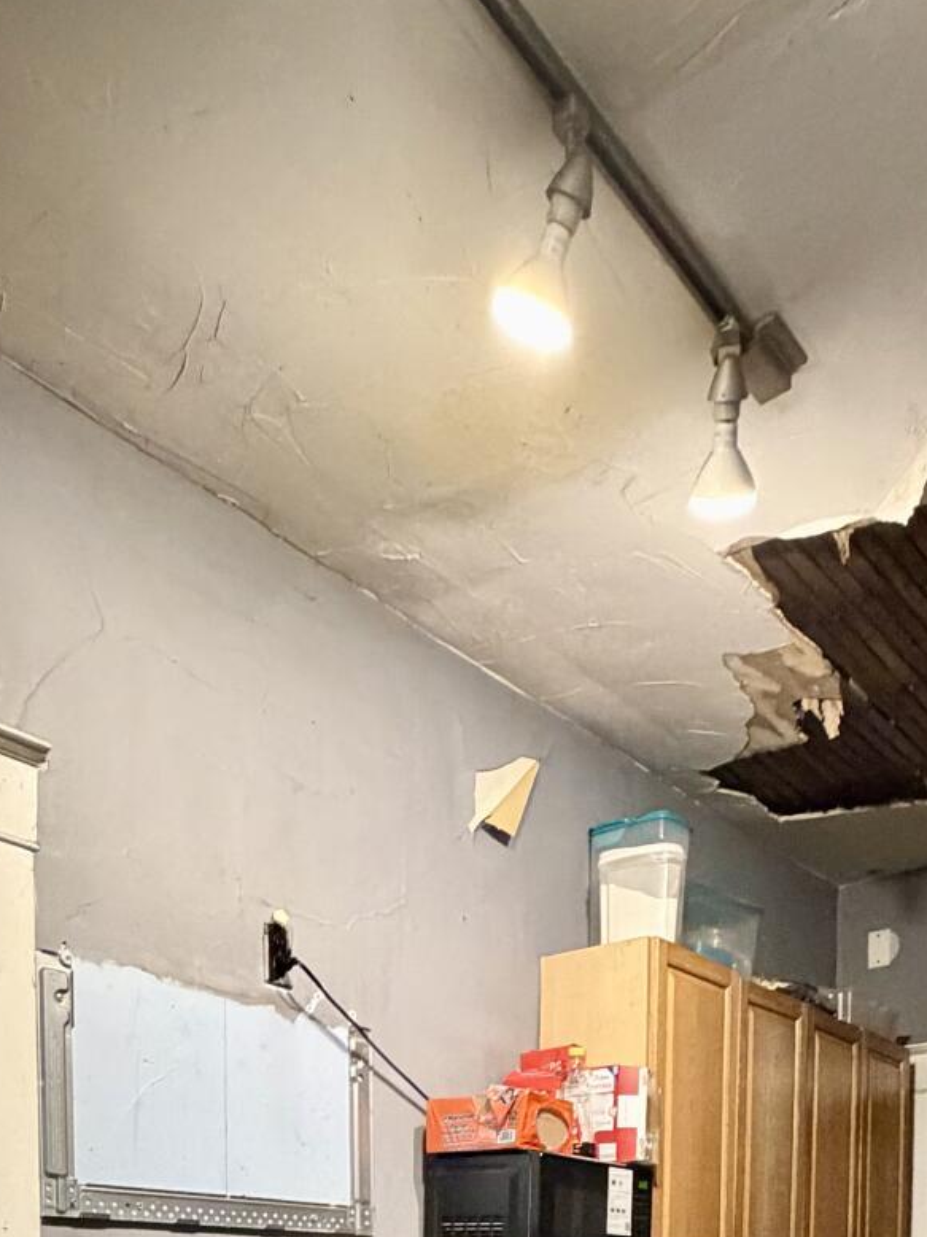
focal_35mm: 36
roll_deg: -0.7
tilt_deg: -3.4
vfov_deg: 40.4
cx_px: 507
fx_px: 1286
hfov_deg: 39.6
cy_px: 1393
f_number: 2.2
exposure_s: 1/40
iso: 1000
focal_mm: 2.22
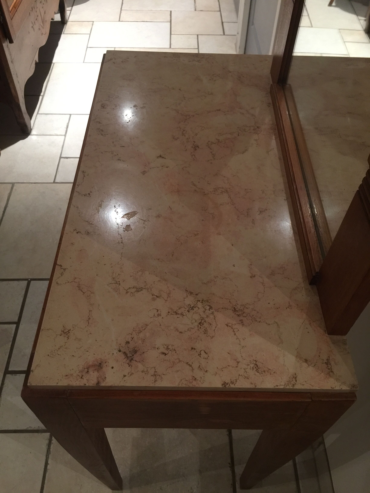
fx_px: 413
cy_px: 246
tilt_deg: -51.0
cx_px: 185
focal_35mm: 29
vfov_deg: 61.7
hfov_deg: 48.2
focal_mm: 4.15
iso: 100
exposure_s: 1/17
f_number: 2.2
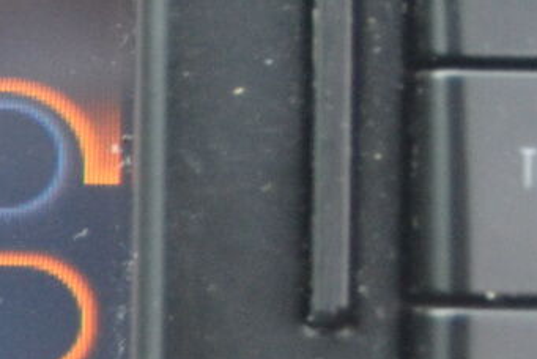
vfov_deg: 3.5
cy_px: 263
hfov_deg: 5.1
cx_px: -768
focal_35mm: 388
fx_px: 5792
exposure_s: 1/60
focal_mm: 46
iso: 1000
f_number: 5.3
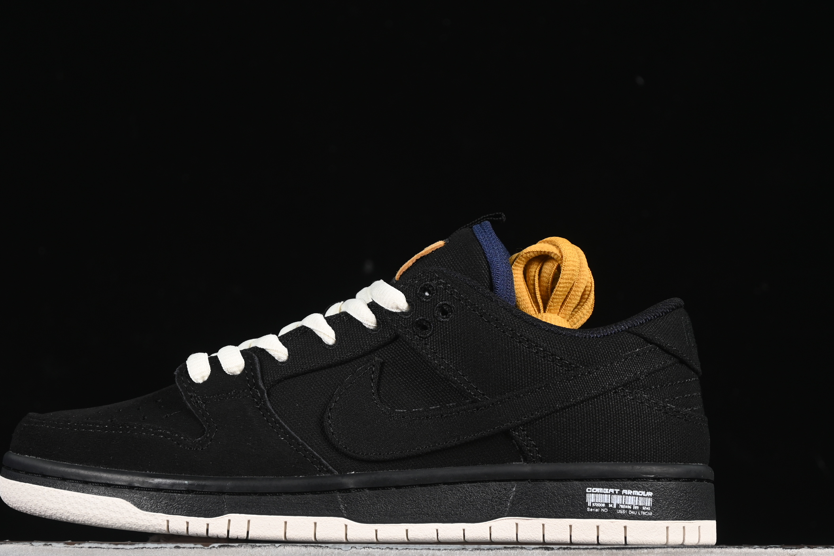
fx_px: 2293
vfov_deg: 13.8
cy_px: 314
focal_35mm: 99
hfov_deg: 20.6
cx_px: 361
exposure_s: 1/50
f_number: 6.3
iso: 160
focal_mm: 50
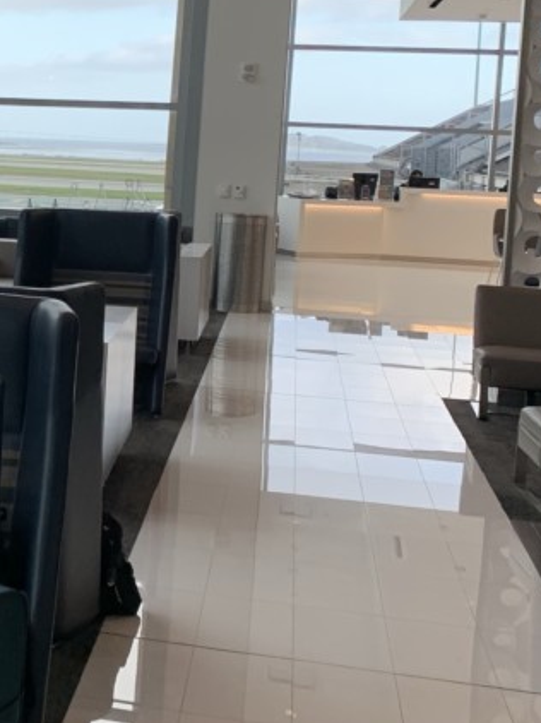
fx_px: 1544
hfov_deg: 18.1
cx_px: -219
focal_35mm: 74
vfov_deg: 26.2
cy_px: 257
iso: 32
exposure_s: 1/120
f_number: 1.8
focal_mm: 4.25
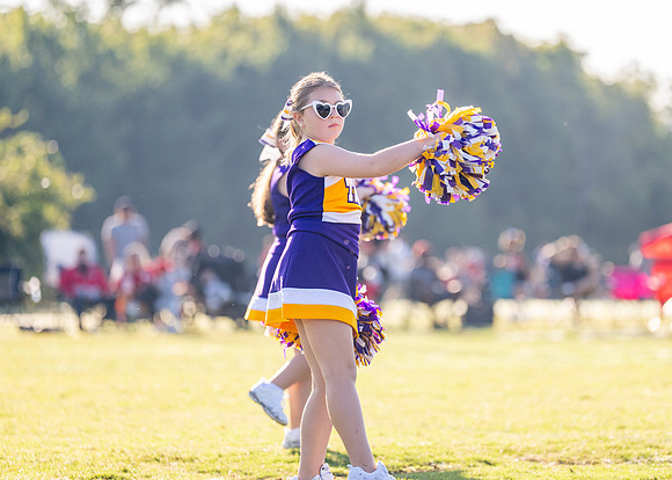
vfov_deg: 6.5
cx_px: 359
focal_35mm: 223
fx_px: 4250
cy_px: 238
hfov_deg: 9.0
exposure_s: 1/2000
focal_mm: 163
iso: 400
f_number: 2.8
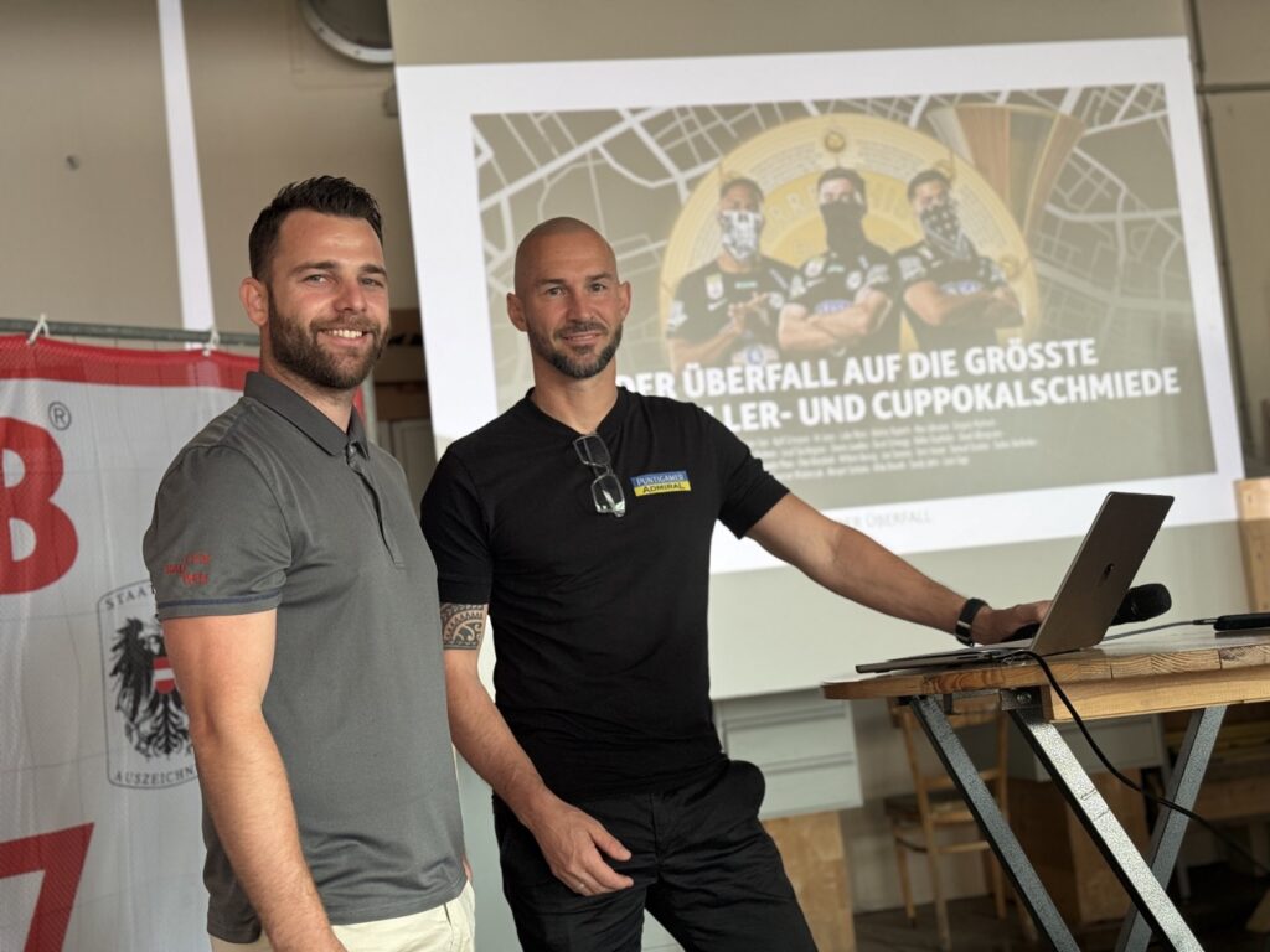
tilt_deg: +4.1
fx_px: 1761
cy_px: 476
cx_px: 635
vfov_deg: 30.3
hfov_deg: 39.7
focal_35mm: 48
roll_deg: +5.8
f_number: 1.78
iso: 160
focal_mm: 6.76
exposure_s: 1/60
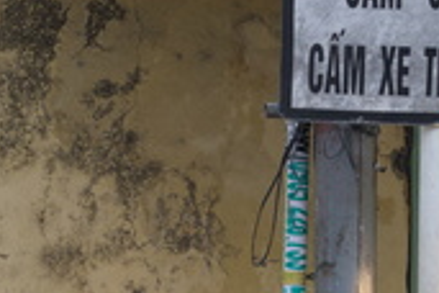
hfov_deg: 3.7
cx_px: -82
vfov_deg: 2.5
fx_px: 6780
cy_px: 275
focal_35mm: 556
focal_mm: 80
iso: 800
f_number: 7.1
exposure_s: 1/125
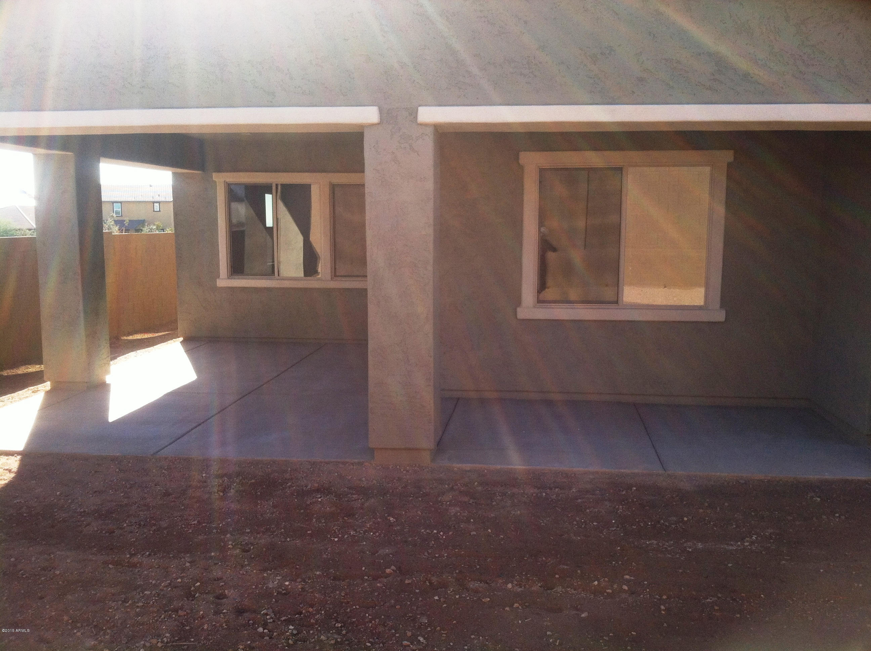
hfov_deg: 52.7
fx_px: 879
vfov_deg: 40.6
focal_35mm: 35
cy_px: 326
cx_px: 436
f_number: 2.8
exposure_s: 1/417
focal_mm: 3.85
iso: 80
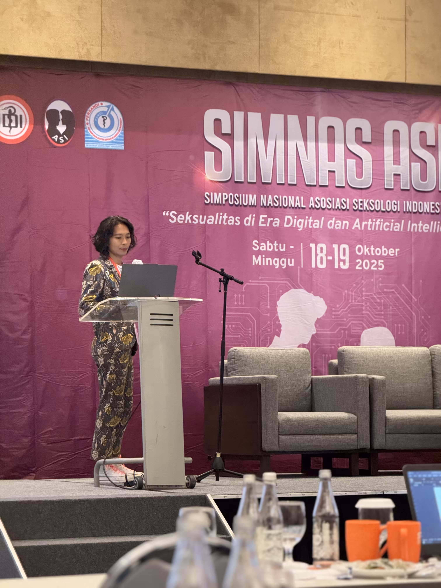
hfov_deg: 12.3
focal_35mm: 120
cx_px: 220
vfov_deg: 16.4
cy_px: 294
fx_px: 2038
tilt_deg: +3.8
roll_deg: -0.3
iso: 1000
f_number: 2.8
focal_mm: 15.66
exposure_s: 1/40
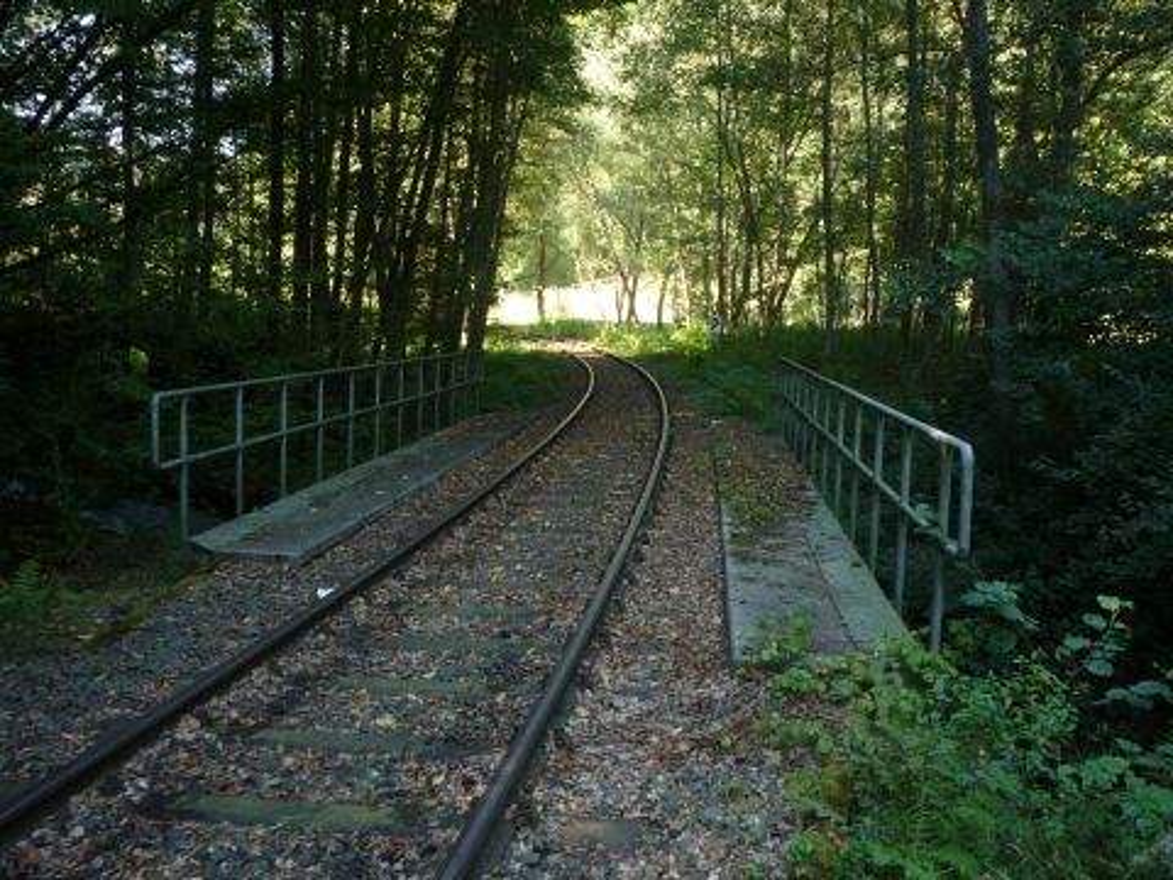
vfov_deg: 44.2
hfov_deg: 56.8
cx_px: 586
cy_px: 440
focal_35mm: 32
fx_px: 1084
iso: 100
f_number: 3.3
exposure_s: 1/40
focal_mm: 5.2
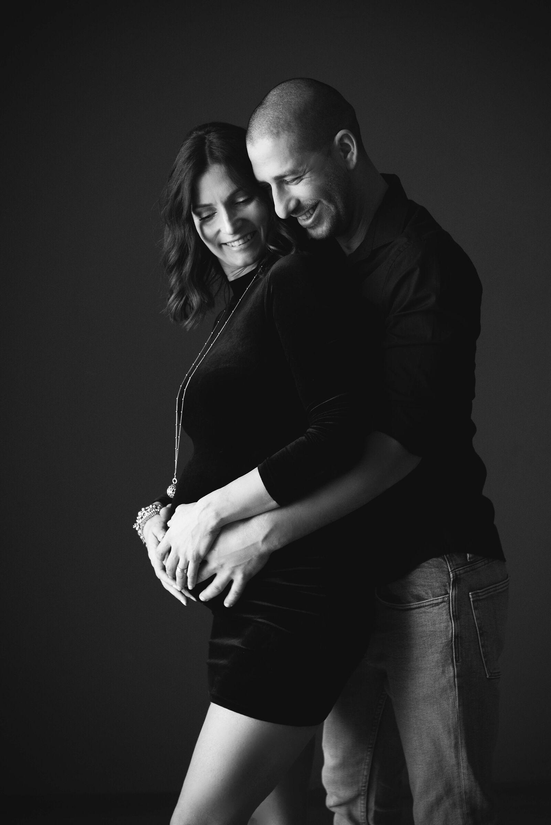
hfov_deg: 16.1
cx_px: 276
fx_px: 1950
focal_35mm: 85
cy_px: 412
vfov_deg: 23.9
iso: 1600
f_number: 5
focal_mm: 85
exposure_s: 1/125
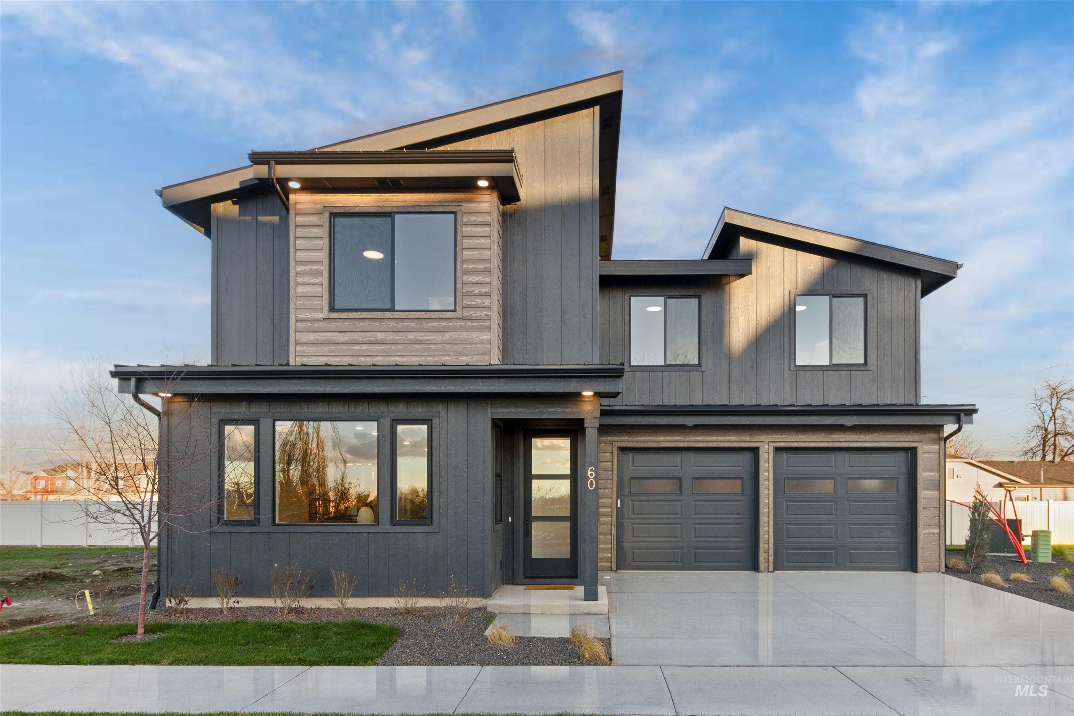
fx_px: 448
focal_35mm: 15
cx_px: 537
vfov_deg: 77.4
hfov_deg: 100.4
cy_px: 358
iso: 320
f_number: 8
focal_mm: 15
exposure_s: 1/125
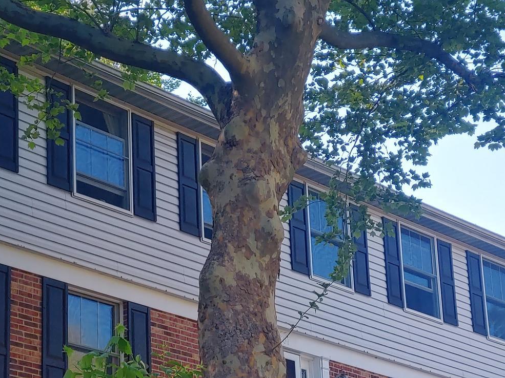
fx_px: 1517
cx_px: 233
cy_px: 319
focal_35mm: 104
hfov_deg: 18.9
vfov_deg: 14.1
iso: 50
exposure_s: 1/60
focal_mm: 5.88
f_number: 2.4
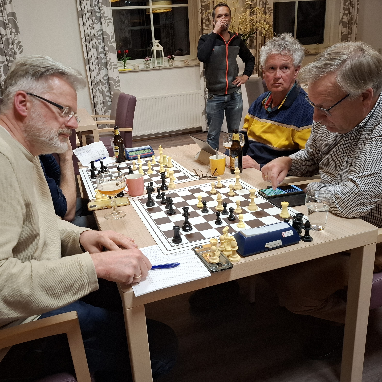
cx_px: 170
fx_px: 350
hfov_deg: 57.2
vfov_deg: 57.3
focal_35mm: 28
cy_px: 187
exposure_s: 1/50
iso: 250
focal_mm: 5.54
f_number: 1.8
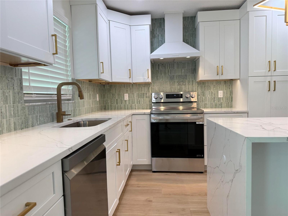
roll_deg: +0.7
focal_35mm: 24
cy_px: 108
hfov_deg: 71.6
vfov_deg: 56.8
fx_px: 200
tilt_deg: -3.3
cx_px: 144
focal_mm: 6.76
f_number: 1.78
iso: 100
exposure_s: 1/120
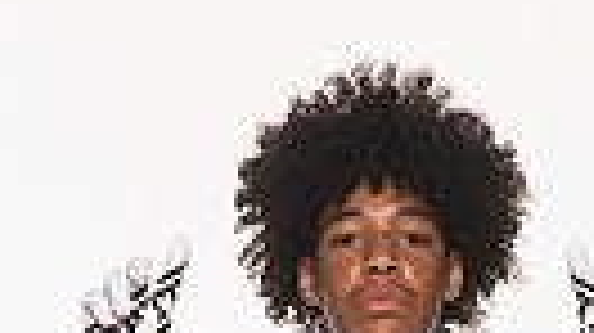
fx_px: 3651
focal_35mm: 232
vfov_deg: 5.0
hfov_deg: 9.3
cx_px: 297
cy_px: 981
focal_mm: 65
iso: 800
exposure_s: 1/320
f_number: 7.1
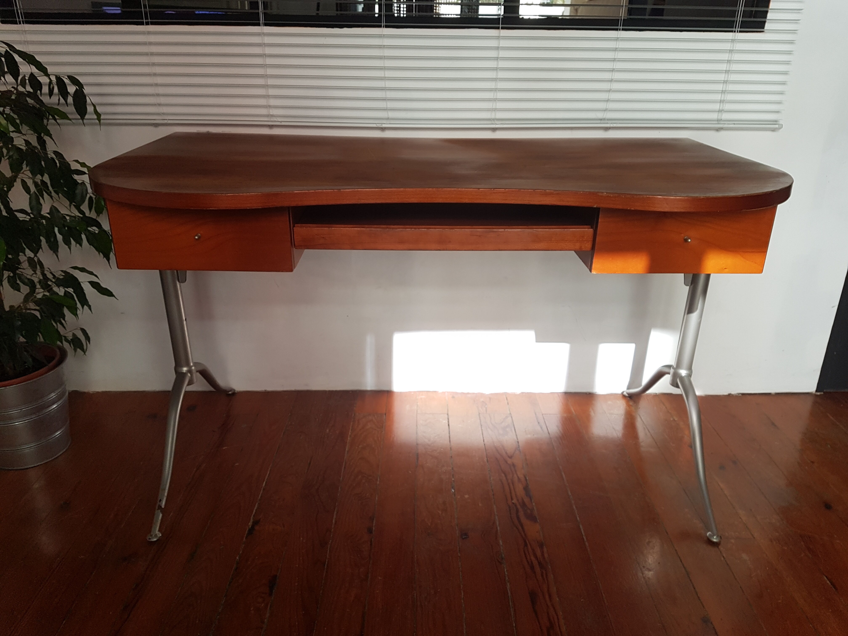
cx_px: 424
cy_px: 318
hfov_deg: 67.3
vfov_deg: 53.1
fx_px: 637
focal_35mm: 26
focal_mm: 4.2
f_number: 1.7
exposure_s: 1/100
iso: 64
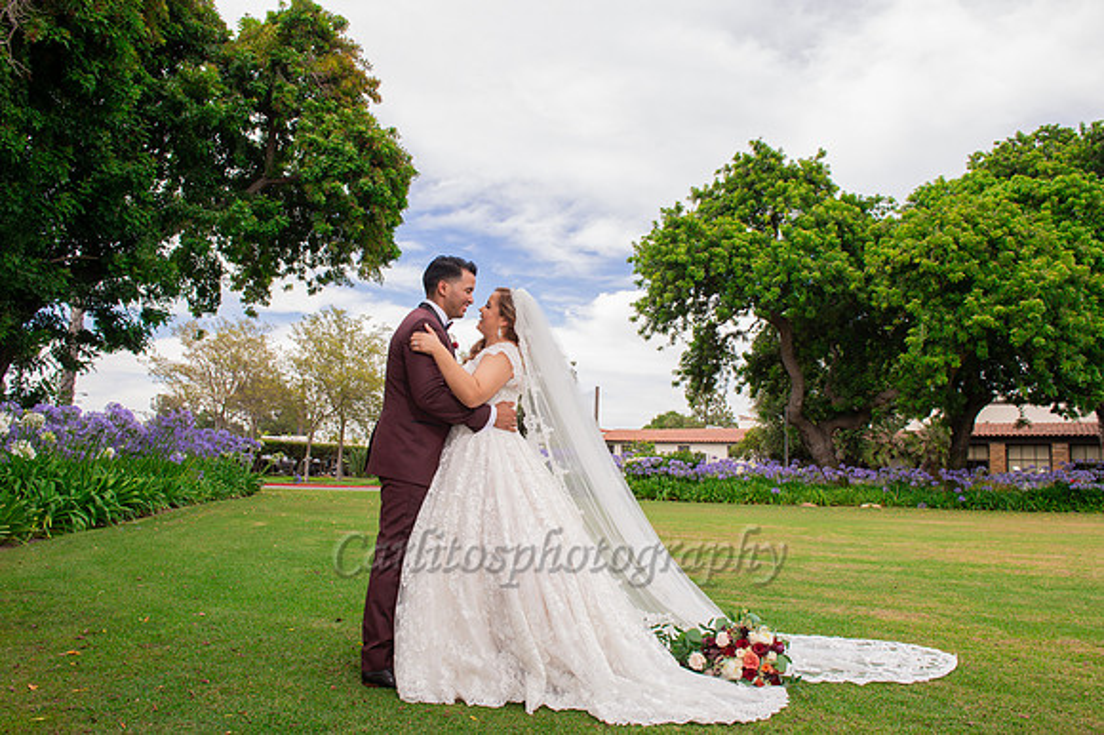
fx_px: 736
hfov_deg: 73.8
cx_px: 552
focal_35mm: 24
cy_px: 368
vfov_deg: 53.1
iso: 400
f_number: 8
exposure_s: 1/250
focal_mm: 24
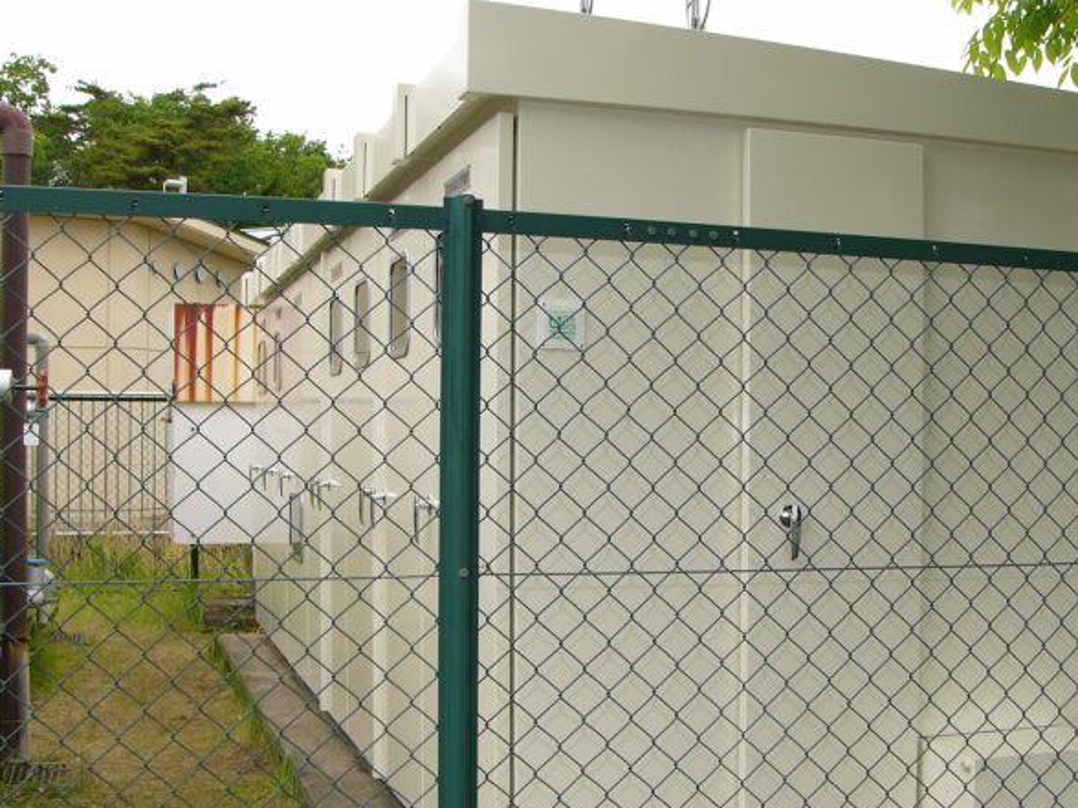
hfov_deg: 40.3
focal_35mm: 47
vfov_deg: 30.9
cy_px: 436
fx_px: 1464
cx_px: 636
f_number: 4
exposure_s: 1/160
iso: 50
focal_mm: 6
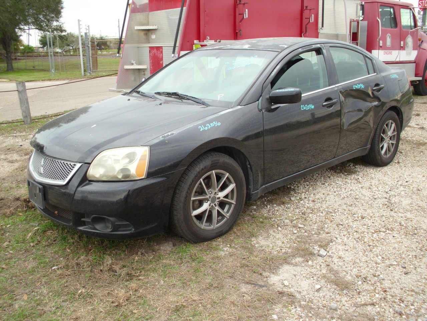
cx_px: 214
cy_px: 160
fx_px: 469
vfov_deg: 37.7
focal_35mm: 38
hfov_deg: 49.0
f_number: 2.9
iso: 100
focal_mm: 6.3
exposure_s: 1/60
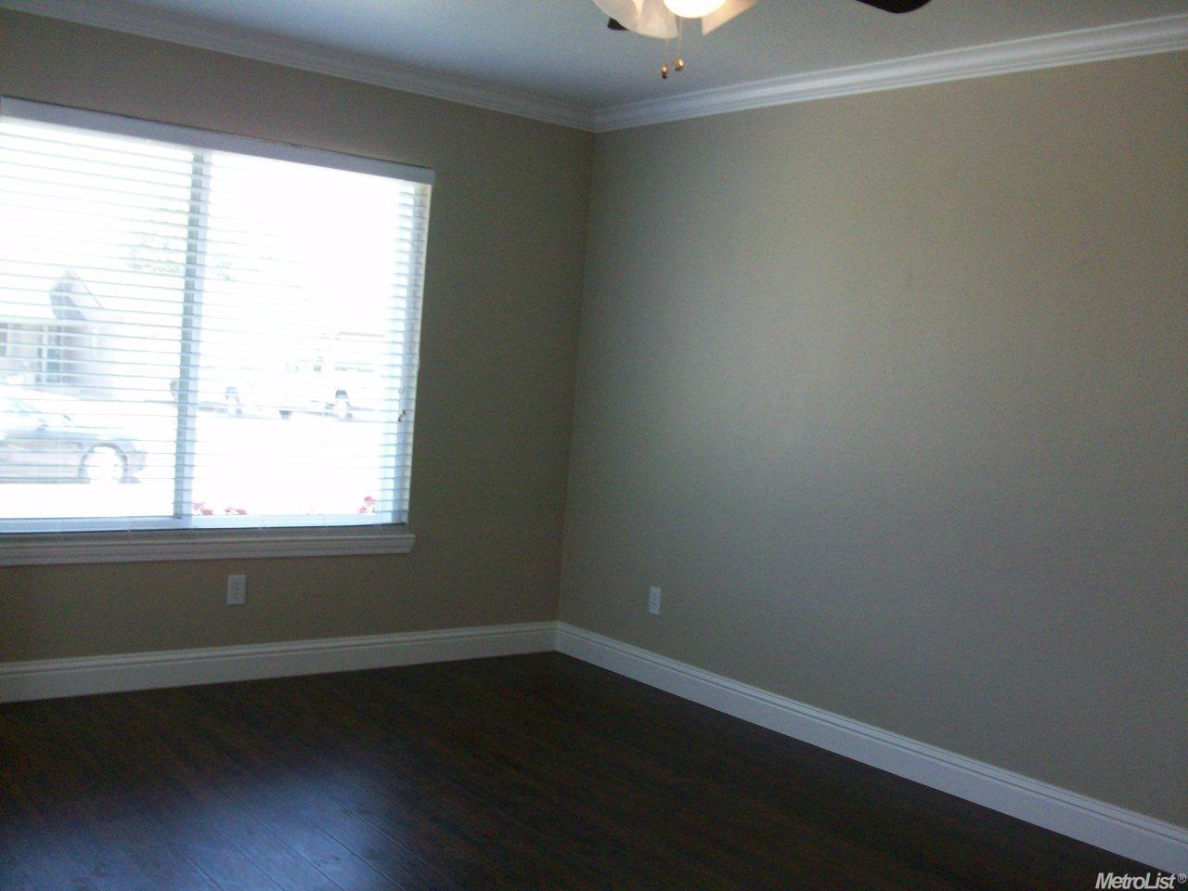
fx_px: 1167
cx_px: 594
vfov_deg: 41.8
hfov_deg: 54.0
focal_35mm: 34
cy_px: 446
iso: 160
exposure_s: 1/60
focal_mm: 5.7
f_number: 2.8
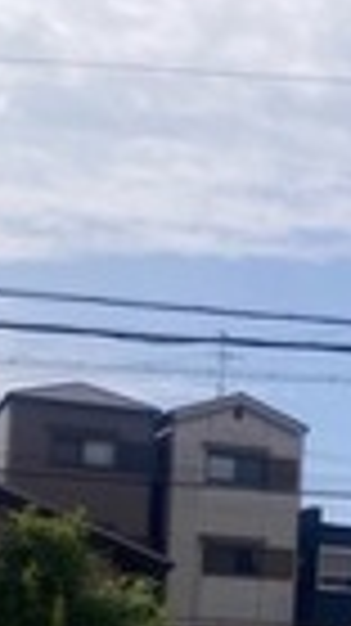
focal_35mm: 105
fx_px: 1741
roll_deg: -2.7
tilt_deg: +1.1
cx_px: 1008
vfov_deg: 19.4
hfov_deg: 9.4
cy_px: 721
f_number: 1.8
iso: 20
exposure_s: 1/4367
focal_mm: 3.99
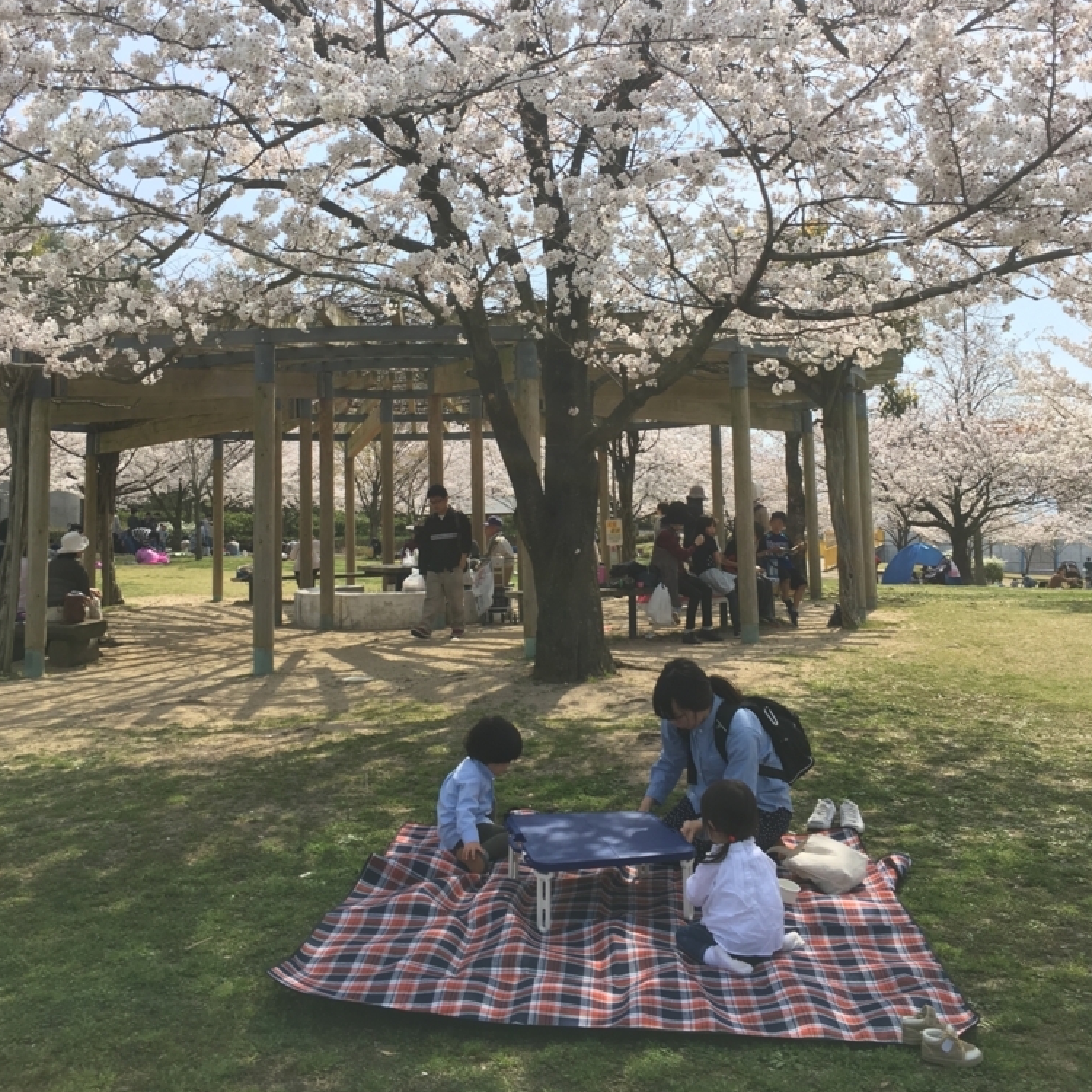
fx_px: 1249
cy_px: 389
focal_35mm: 35
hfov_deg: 47.2
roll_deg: +0.1
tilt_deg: +6.1
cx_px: 546
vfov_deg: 46.7
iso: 25
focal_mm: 4.15
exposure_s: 1/855
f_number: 2.2
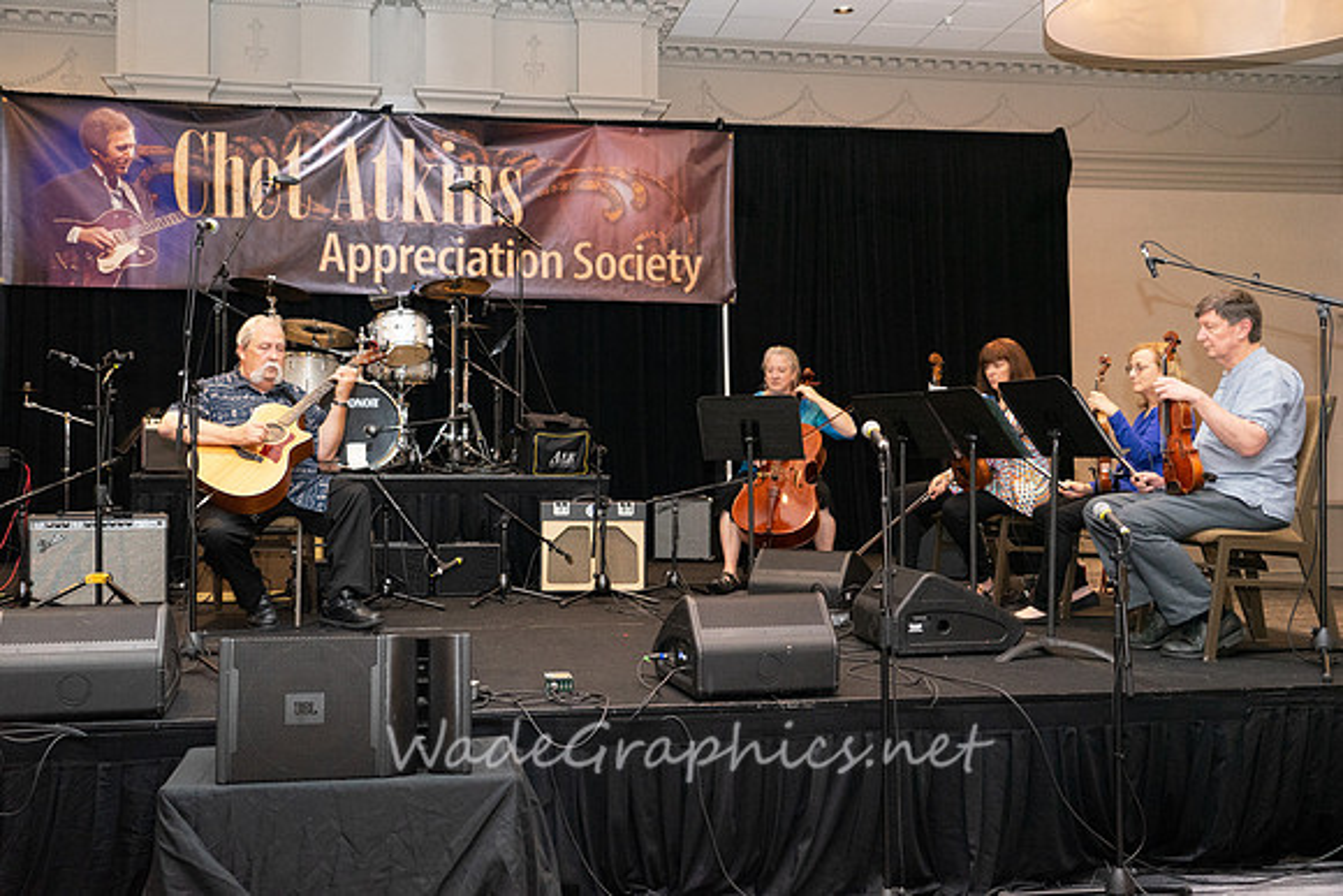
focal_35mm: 35
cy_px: 448
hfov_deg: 54.4
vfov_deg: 37.9
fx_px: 1306
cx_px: 672
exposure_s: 1/200
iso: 4000
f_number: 4.5
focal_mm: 35
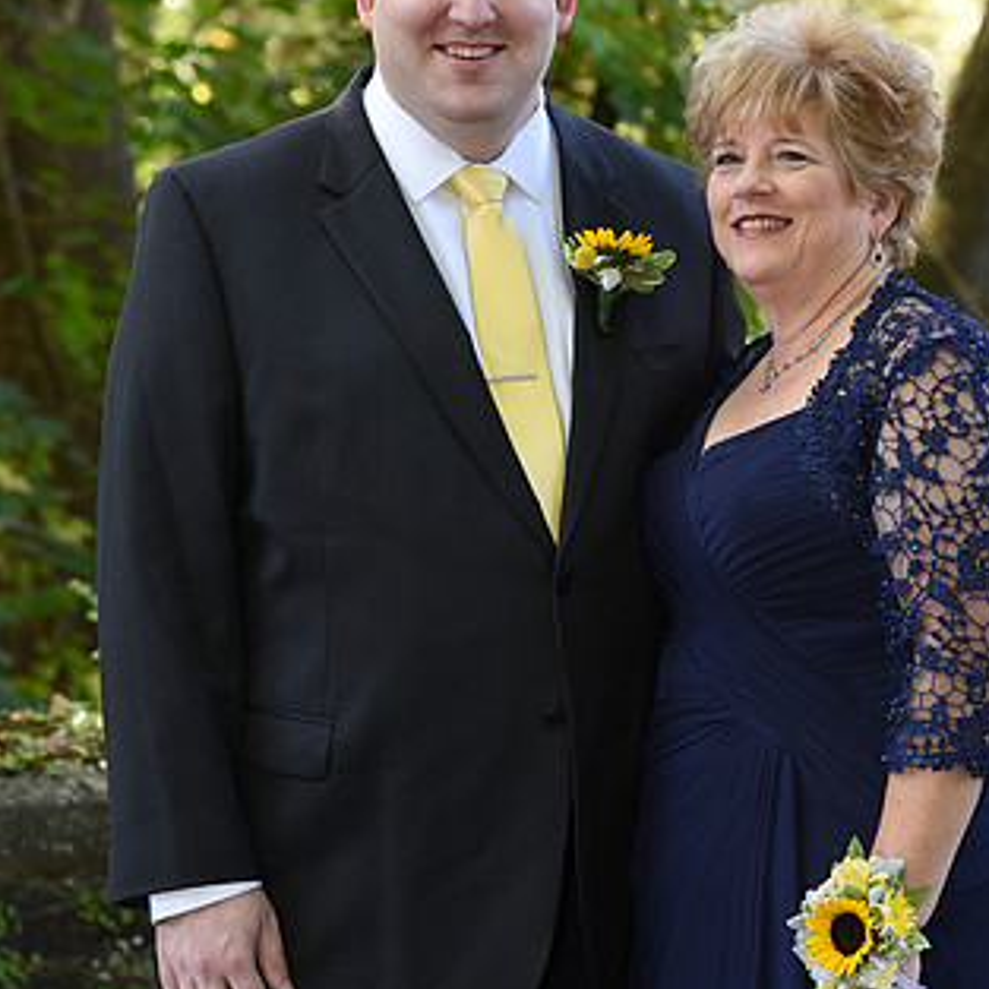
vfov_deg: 13.0
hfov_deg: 13.0
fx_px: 4331
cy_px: 376
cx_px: 558
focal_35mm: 134
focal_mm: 85
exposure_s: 1/200
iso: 500
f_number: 4.5
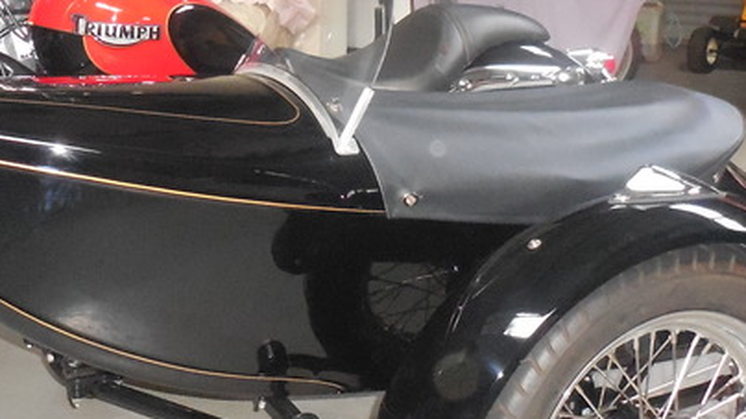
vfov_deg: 22.2
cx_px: 268
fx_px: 1068
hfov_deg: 38.2
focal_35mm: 54
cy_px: 199
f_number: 3.7
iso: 1600
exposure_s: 1/25
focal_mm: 4.5
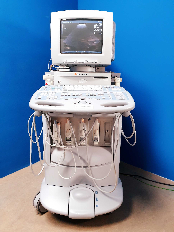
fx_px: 174
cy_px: 116
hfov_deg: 53.1
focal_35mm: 26
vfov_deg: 67.3
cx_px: 87
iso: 400
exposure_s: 1/50
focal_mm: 4.3
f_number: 2.4
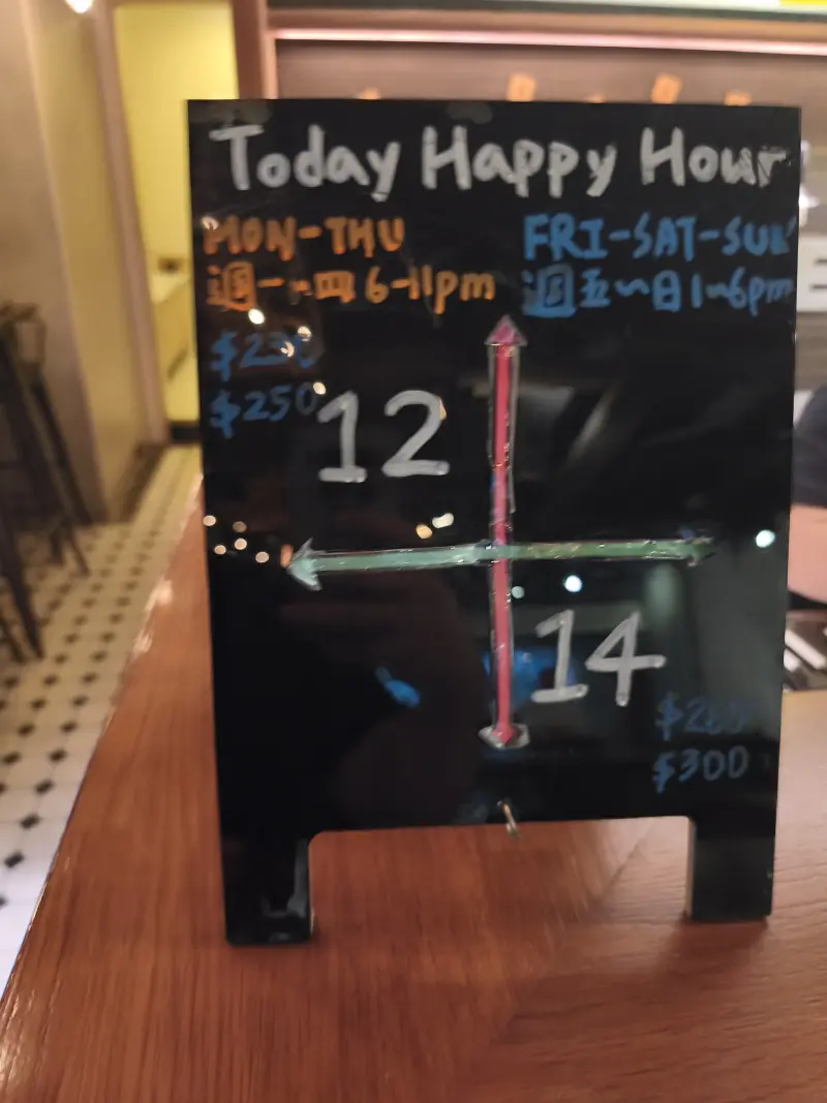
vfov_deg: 73.9
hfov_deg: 58.9
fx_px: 733
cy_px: 552
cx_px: 414
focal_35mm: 23
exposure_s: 1/30
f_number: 1.65
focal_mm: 6.18
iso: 1000
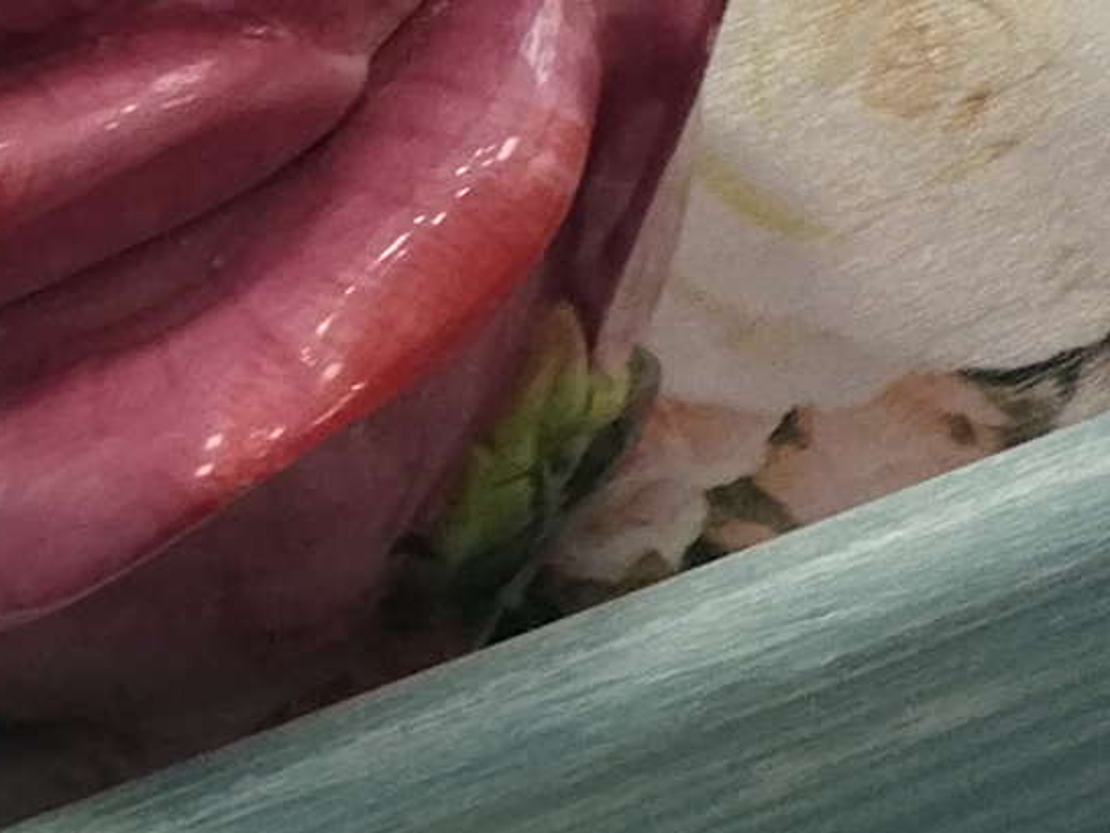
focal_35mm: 198
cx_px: 2548
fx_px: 6350
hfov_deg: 9.1
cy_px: -741
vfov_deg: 7.3
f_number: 1.79
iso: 125
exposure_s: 1/50
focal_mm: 4.71
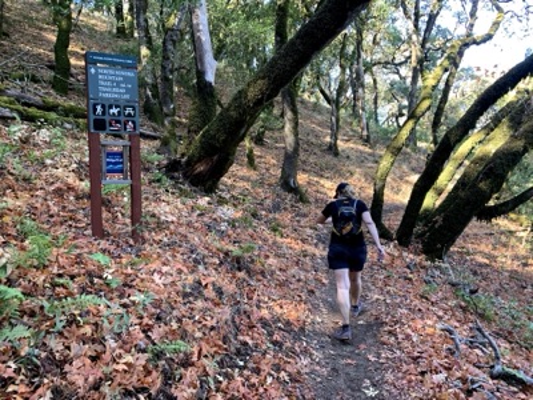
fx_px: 400
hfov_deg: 67.3
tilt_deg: -4.4
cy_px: 200
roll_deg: +1.8
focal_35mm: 26
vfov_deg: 53.1
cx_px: 266
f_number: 1.8
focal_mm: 4.25
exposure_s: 1/104
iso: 100
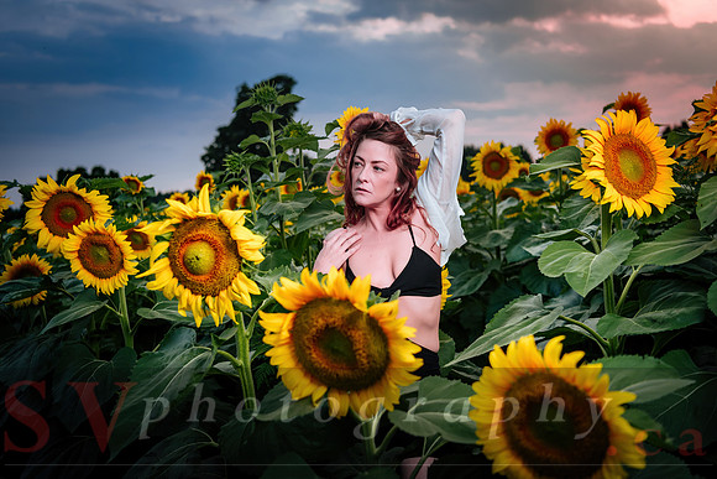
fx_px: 757
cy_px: 240
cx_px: 358
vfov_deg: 35.1
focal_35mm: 38
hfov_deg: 50.7
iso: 64
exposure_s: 1/160
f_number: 3.2
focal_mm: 38
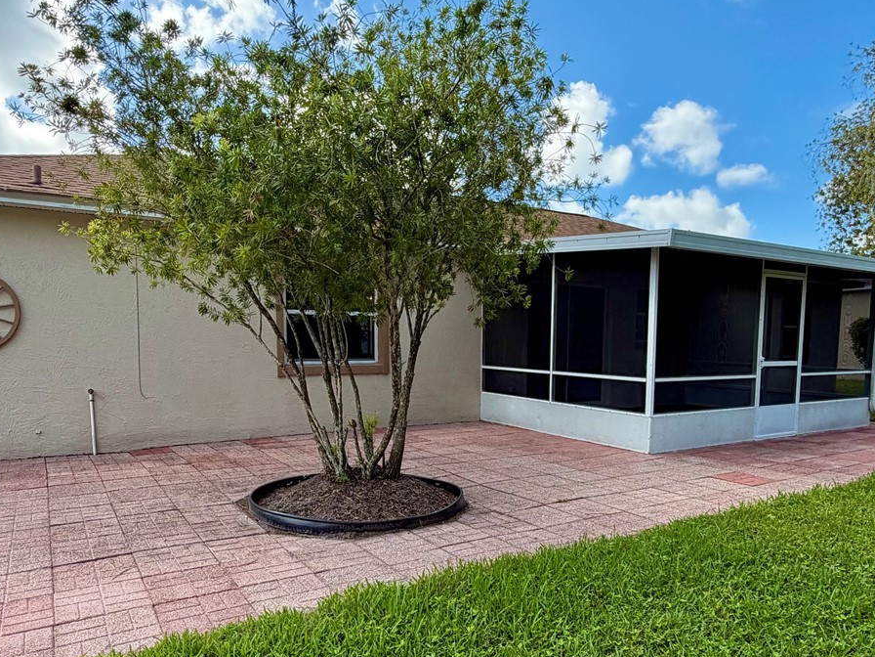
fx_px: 632
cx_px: 414
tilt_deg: -5.7
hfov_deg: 69.3
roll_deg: -0.1
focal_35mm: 25
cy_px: 410
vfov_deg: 54.3
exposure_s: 1/638
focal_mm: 2.22
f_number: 2.2
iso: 40
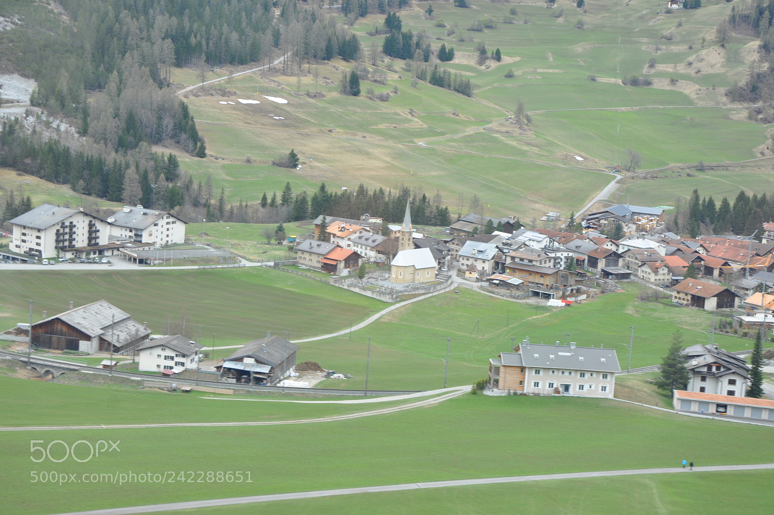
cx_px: 387
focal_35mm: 72
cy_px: 258
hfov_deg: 28.1
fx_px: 1546
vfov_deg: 18.9
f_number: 8
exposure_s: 1/60
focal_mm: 48
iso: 200
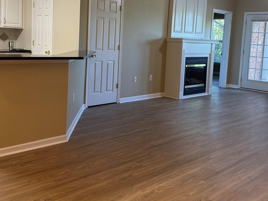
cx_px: 130
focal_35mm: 43
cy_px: 68
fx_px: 333
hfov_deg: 43.8
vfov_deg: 33.3
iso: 250
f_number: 1.78
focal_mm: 6.76
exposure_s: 1/120
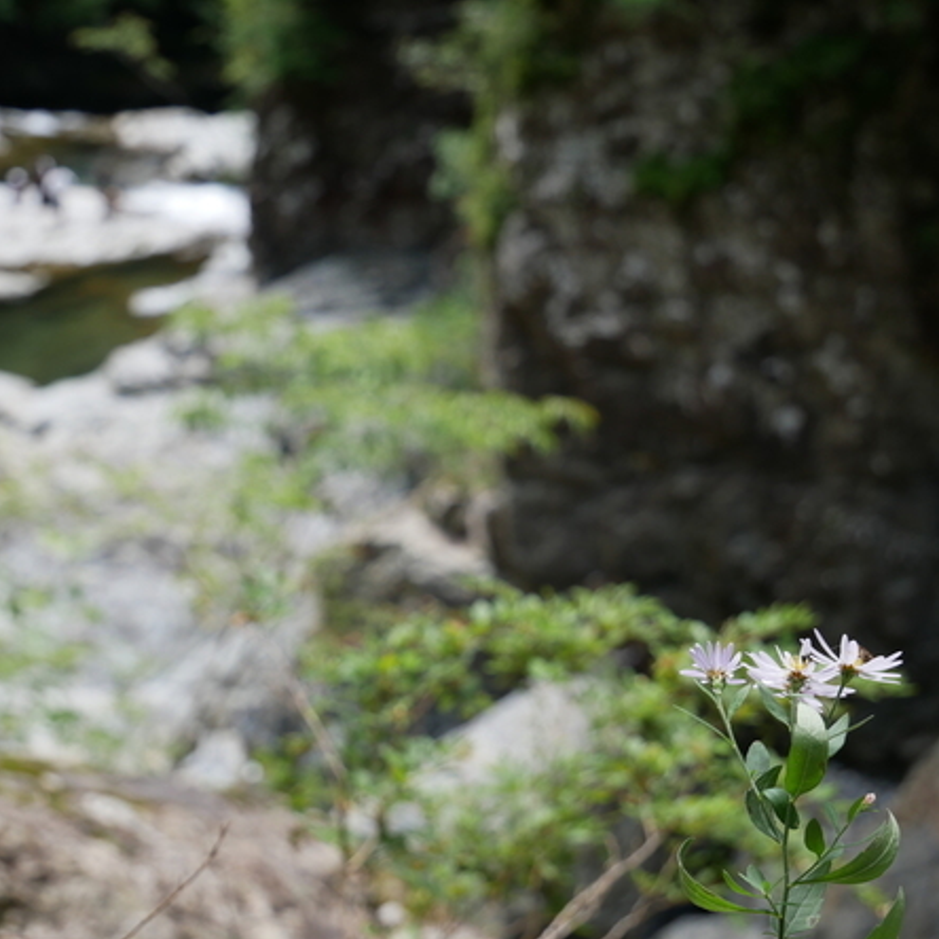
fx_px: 2639
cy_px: 471
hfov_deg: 20.2
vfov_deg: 20.2
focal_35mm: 86
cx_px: 453
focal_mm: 36
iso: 200
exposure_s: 1/100
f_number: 5.3
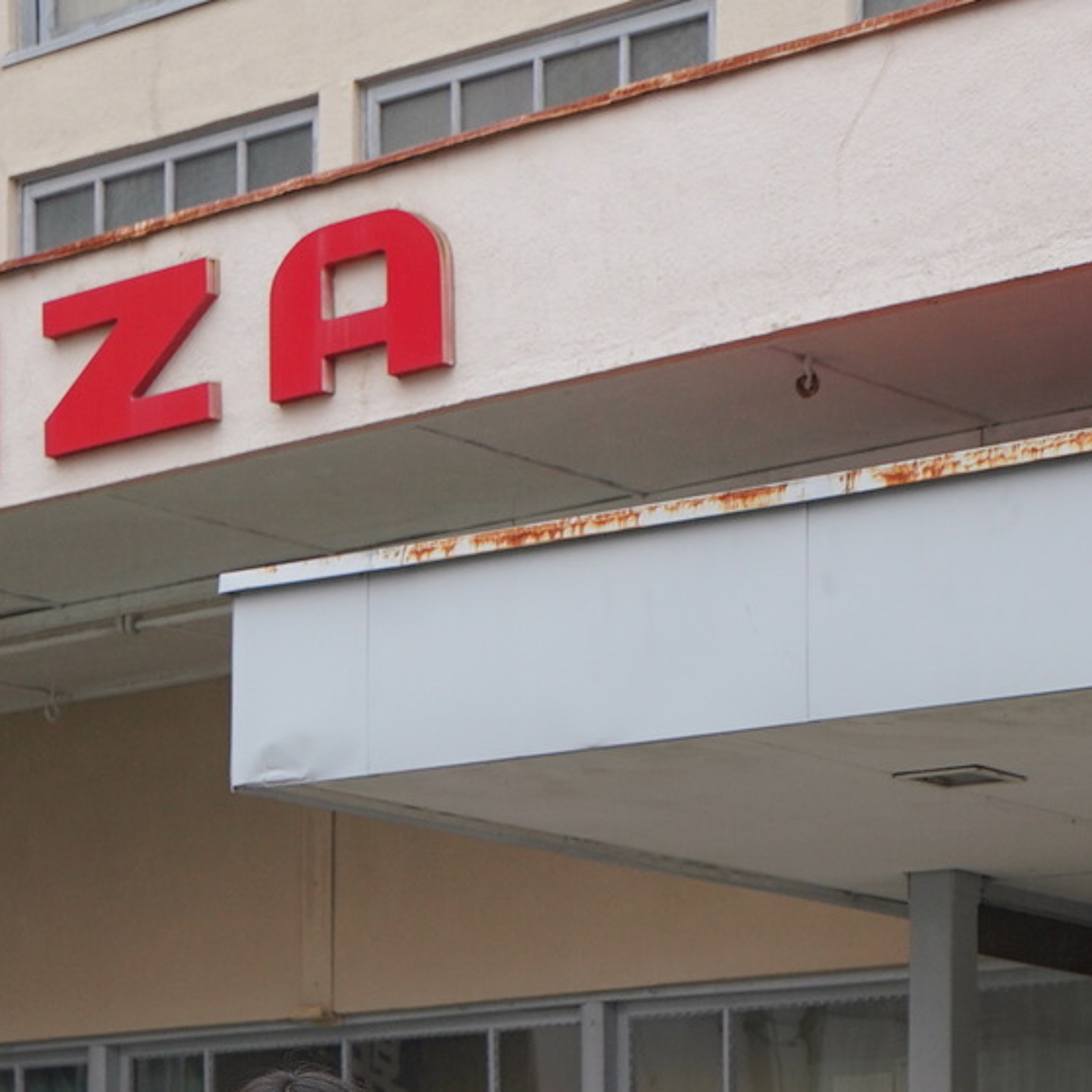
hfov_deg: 16.0
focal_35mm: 109
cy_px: 1473
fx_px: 3890
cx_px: 514
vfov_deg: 15.1
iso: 500
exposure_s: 1/100
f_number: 5
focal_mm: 30
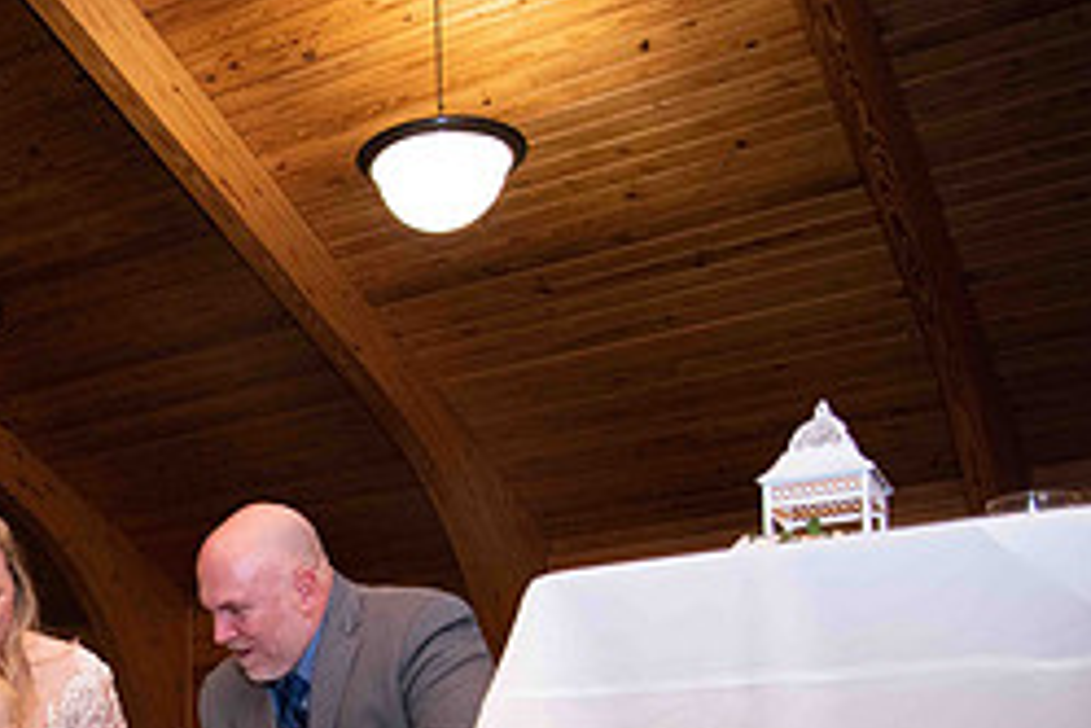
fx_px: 1697
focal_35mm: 56
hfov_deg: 31.9
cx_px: -79
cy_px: 840
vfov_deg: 22.5
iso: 1000
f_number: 3.5
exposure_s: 1/60
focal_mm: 24
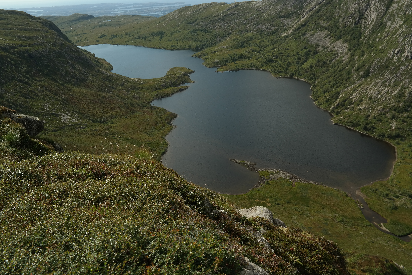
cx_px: 206
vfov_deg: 43.6
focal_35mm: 30
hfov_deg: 61.9
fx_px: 343
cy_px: 138
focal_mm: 20
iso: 100
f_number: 5
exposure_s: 1/640
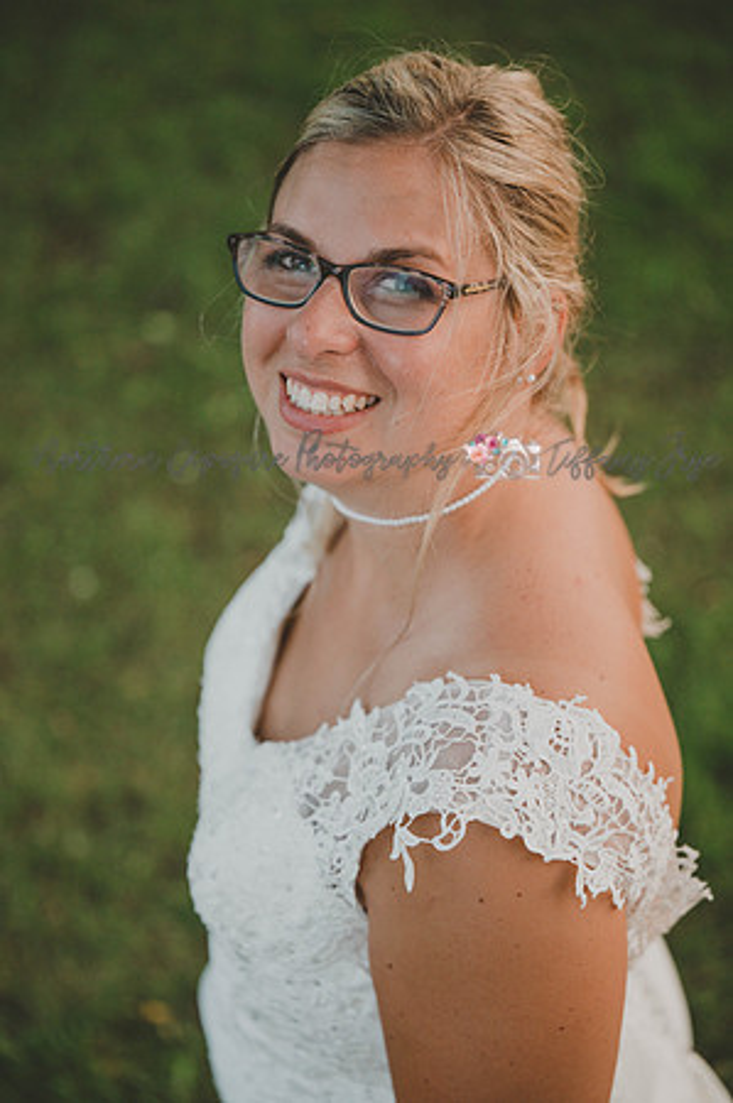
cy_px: 552
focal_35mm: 70
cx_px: 366
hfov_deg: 19.4
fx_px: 2143
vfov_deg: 28.9
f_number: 2.8
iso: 3200
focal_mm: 70
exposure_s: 1/125
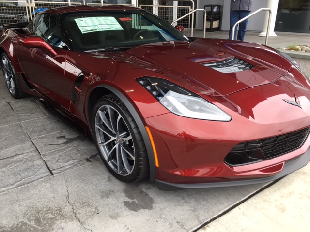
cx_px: 155
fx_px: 260
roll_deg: -0.3
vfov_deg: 48.2
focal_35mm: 29
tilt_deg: -20.2
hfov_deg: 61.7
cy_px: 116
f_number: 2.2
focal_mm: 4.15
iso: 25
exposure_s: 1/120
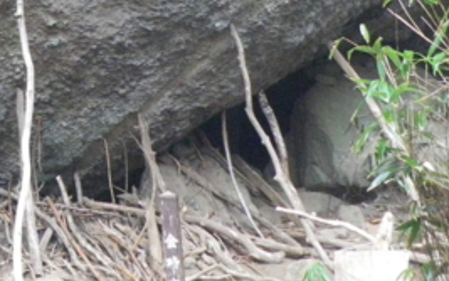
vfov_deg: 11.1
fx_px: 1359
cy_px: -199
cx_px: -89
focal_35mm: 111
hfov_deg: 17.9
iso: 250
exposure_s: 1/60
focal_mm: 6.2
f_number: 3.8
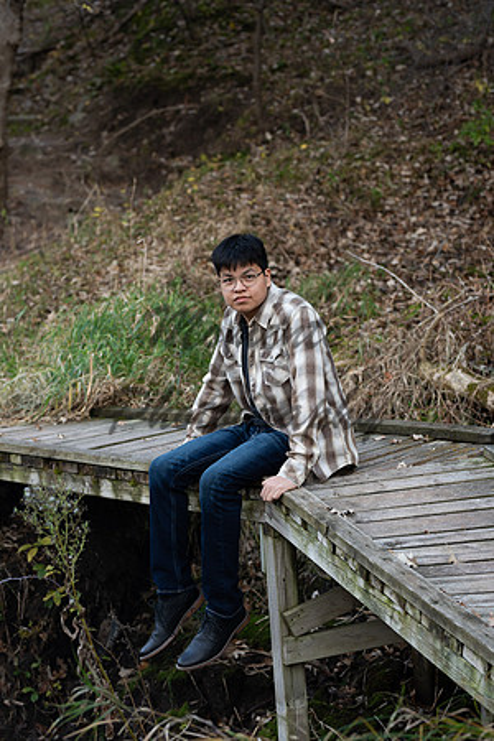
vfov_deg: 23.9
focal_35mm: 85
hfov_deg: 16.1
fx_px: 1749
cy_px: 370
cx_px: 247
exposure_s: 1/125
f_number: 3.5
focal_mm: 85
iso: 200
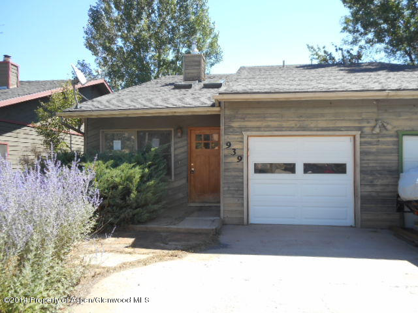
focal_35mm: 29
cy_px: 156
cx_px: 209
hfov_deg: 61.7
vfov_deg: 48.2
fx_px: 350
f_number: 4
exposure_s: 1/160
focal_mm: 5.2
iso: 80
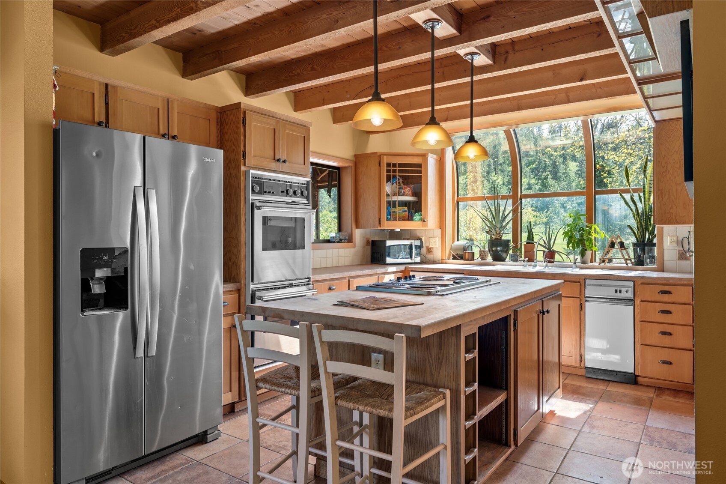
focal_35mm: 24
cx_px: 363
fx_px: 484
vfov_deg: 53.1
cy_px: 242
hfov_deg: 73.8
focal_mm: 24
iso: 250
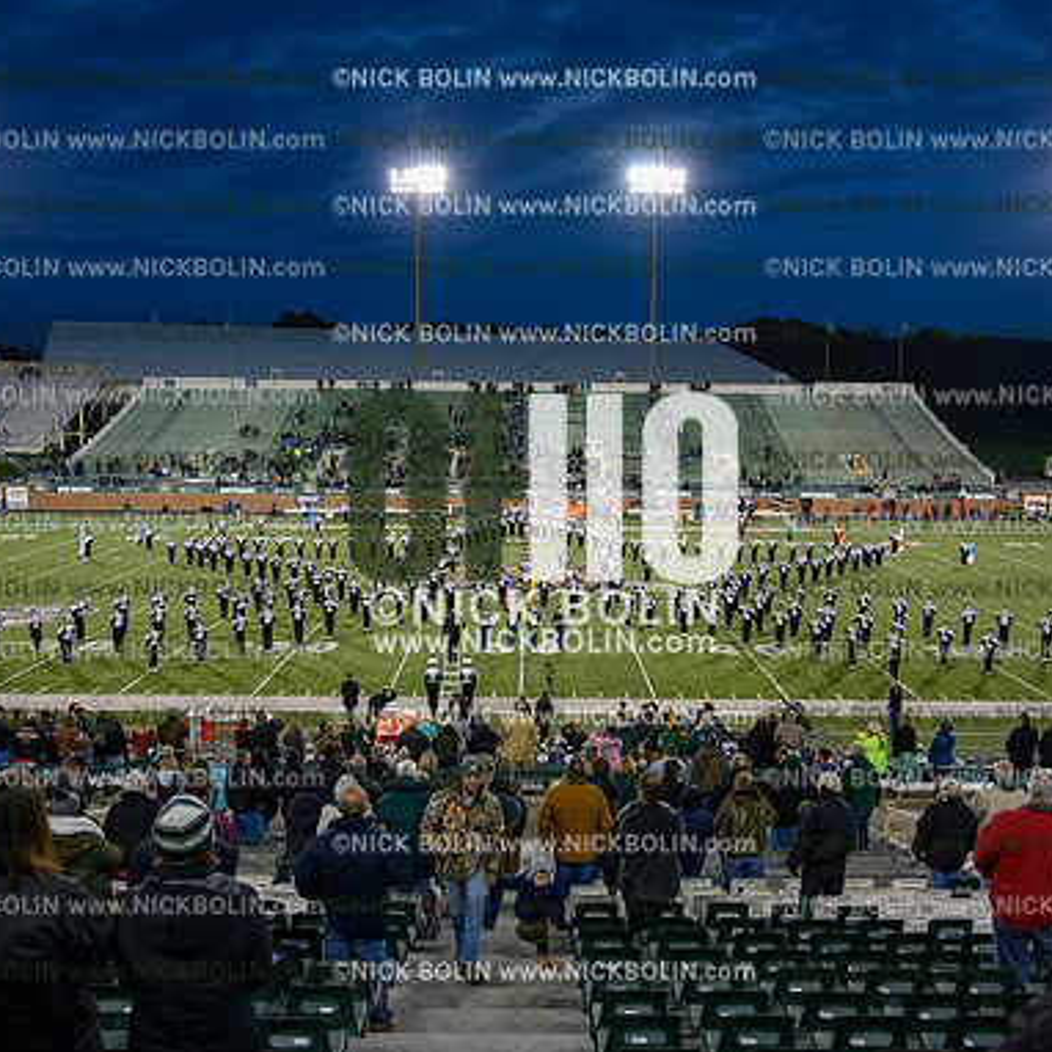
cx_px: 543
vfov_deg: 52.5
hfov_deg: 52.5
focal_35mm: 31
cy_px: 525
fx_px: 1066
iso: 2000
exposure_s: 1/320
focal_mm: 24
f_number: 4
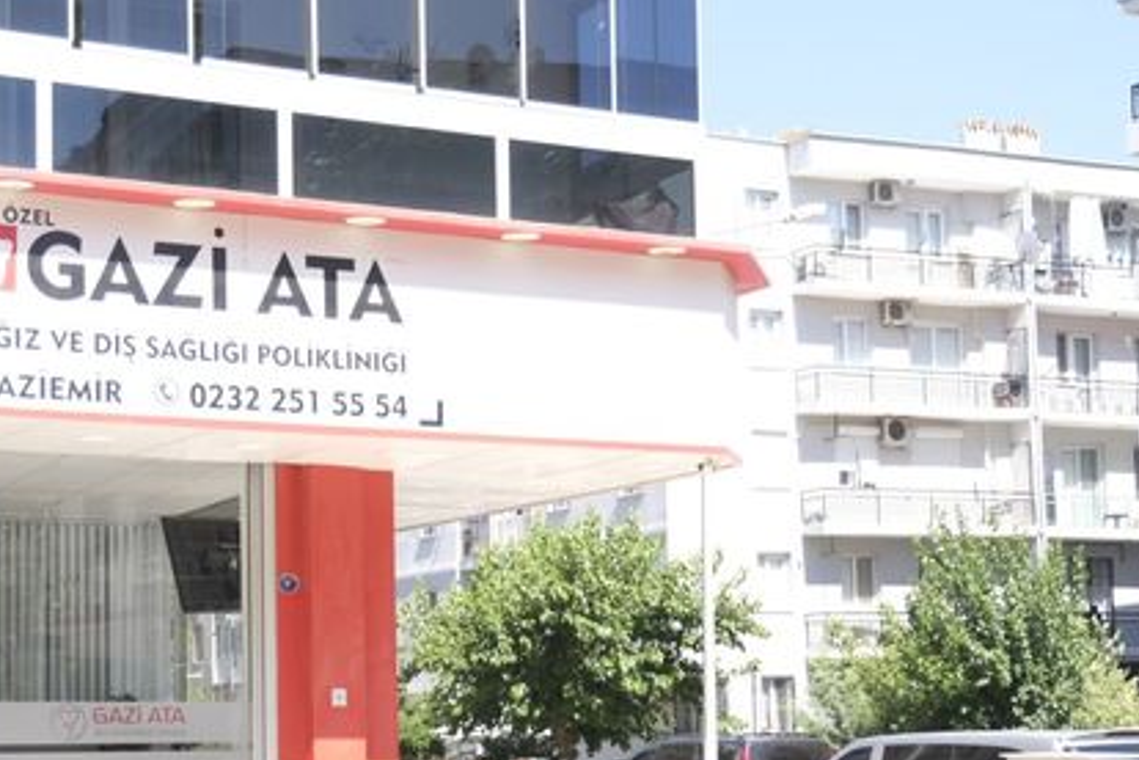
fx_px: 2056
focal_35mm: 65
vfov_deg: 20.8
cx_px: 305
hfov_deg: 30.5
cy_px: 542
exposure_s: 1/8000
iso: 1250
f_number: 2.8
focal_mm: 25.7
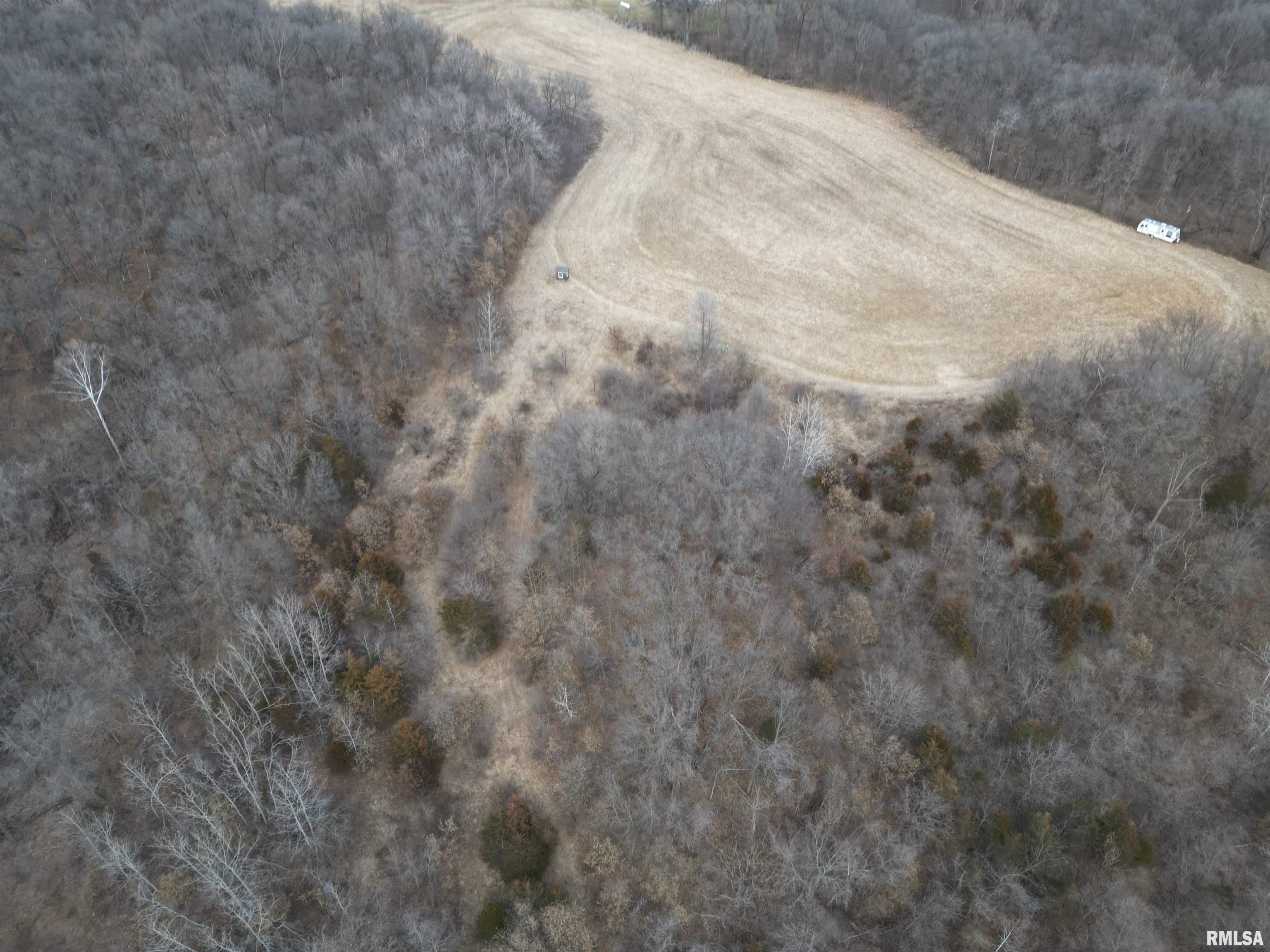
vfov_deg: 56.8
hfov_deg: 71.6
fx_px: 881
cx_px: 635
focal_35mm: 24
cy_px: 476
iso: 100
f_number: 1.7
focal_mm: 6.72
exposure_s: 1/250
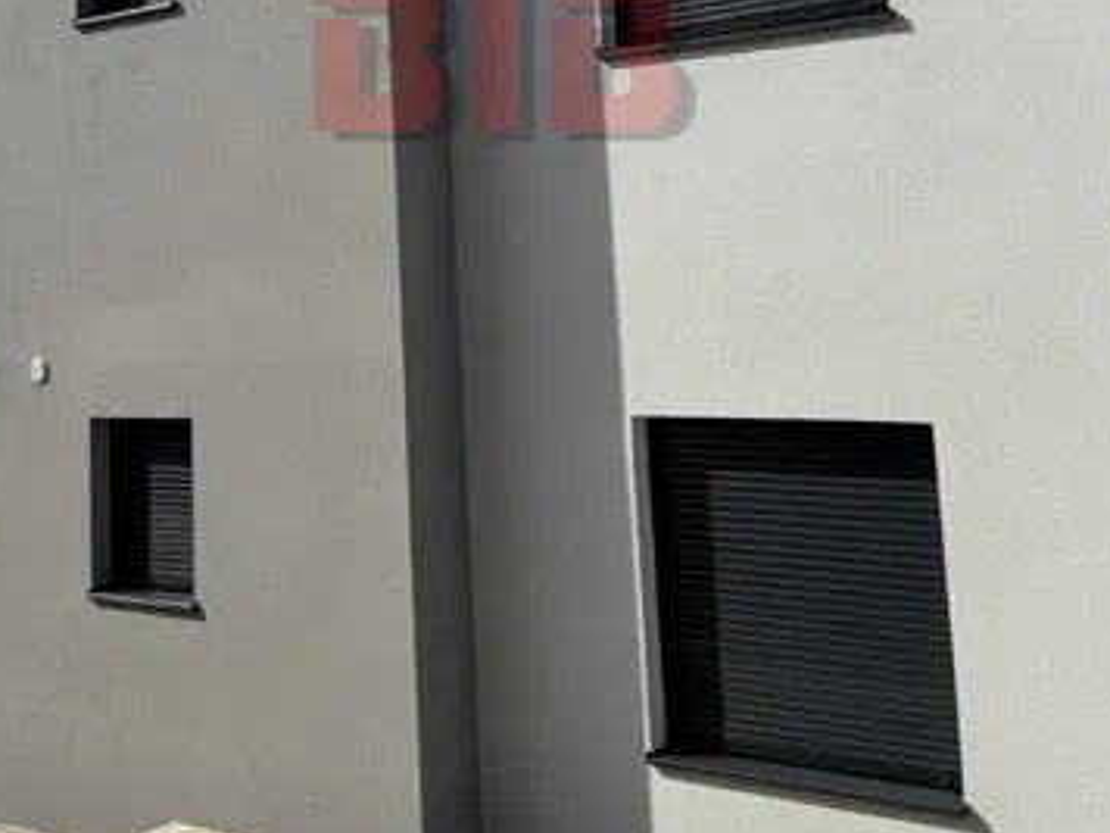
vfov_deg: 26.0
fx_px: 1732
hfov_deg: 35.5
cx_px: 505
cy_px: 56
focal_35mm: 54
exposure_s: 1/7092
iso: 80
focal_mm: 6.76
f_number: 1.78
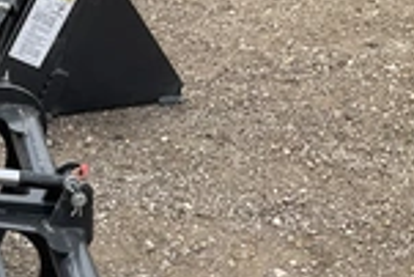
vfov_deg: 16.2
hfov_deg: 23.1
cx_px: -93
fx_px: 921
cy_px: 362
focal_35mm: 80
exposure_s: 1/869
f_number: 1.8
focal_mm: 3
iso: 25
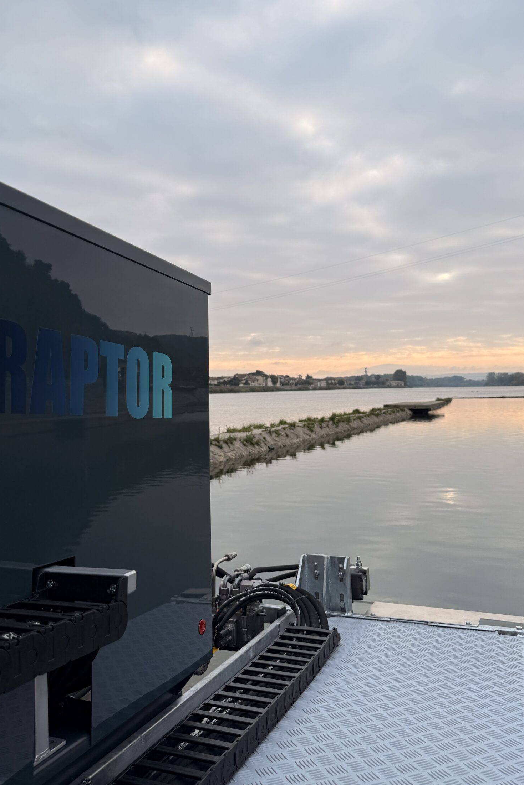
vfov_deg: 63.6
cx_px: 238
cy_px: 376
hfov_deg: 44.9
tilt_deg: +0.9
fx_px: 633
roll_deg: +0.5
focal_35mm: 29
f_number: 1.78
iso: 80
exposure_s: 1/1653
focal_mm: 6.76
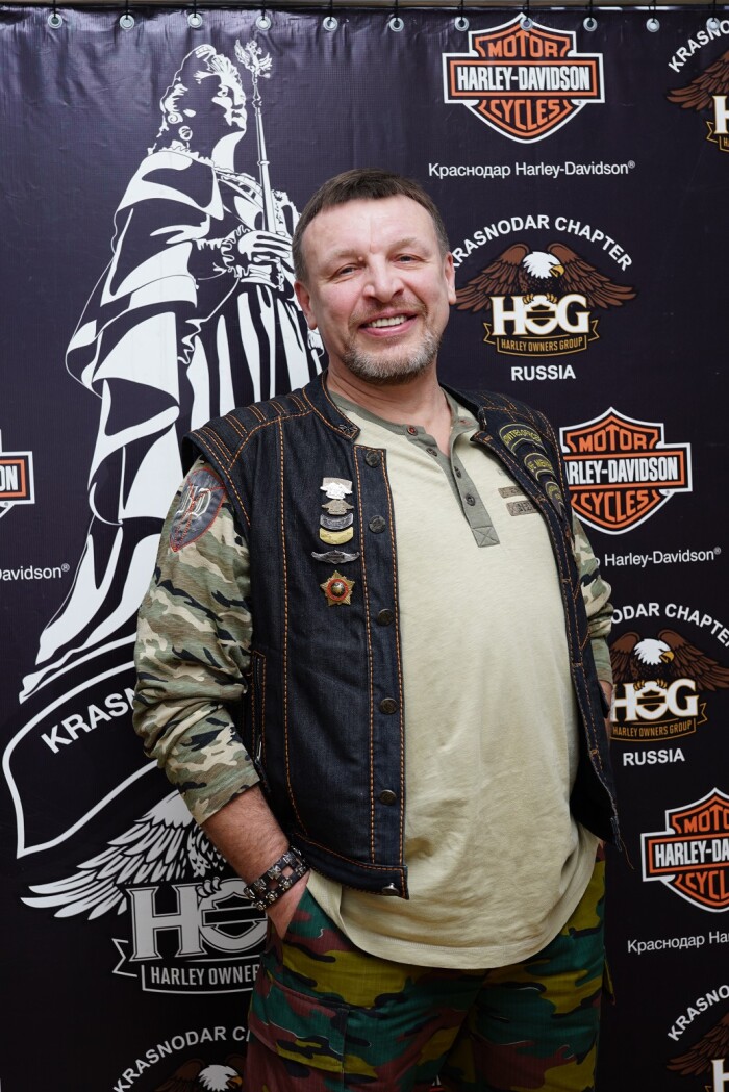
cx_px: 364
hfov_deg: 22.6
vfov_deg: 33.4
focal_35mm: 60
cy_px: 546
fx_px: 1821
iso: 250
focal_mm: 60
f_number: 5.6
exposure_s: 1/100
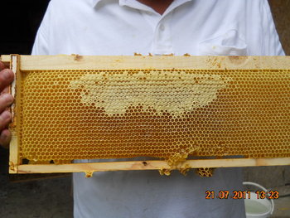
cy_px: 109
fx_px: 344
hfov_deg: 45.7
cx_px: 145
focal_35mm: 41
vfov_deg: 35.2
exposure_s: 1/250
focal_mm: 6.72
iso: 80
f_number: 5.5
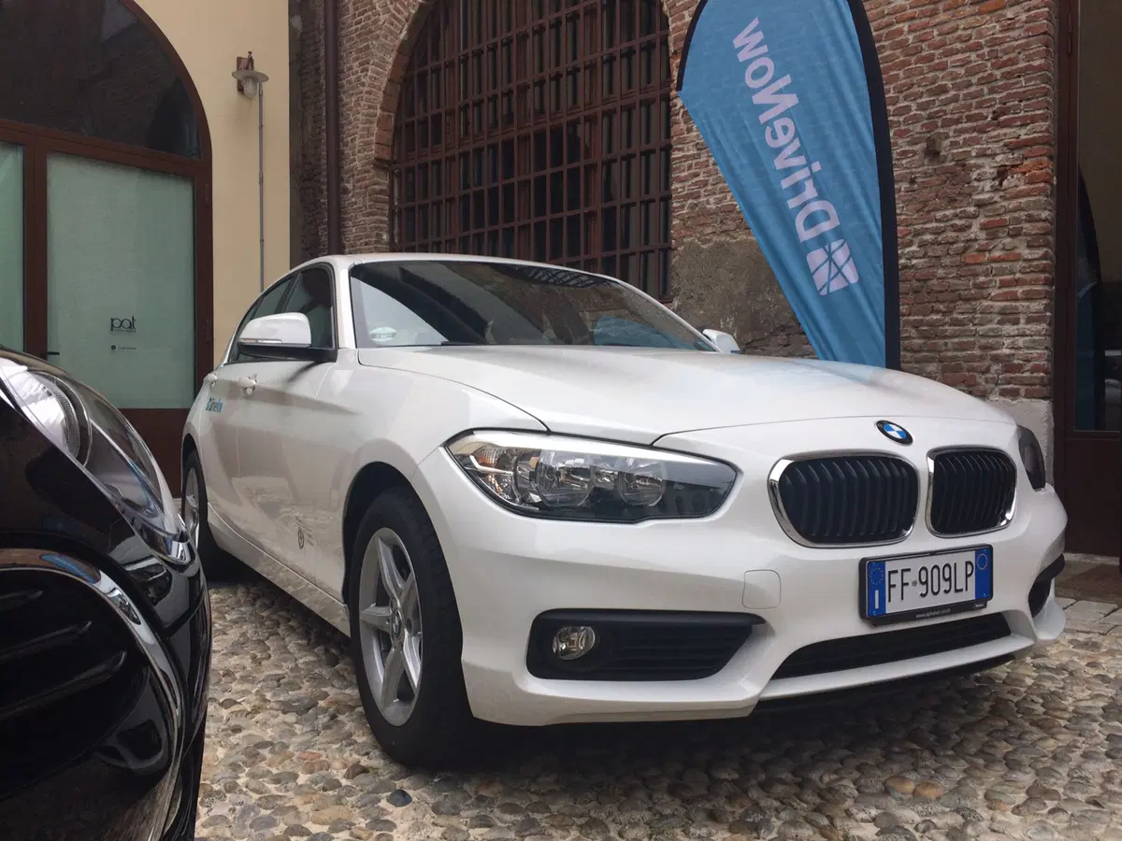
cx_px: 561
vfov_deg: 48.2
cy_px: 420
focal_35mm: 29
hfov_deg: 61.7
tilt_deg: -1.6
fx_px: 940
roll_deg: -0.2
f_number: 2.2
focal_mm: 4.15
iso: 32
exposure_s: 1/631
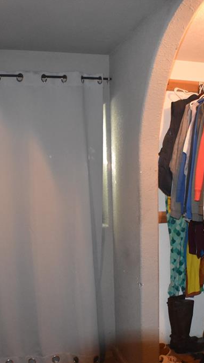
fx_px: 527
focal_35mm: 55
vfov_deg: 38.0
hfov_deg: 21.8
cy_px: 182
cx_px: 136
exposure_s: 1/60
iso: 2800
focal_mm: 23
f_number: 3.8
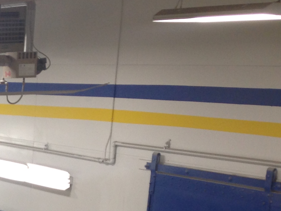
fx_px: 926
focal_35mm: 114
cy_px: 330
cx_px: -153
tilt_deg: -17.7
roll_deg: +1.3
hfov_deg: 15.7
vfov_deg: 12.3
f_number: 2.4
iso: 50
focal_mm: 4.12
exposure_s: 1/20
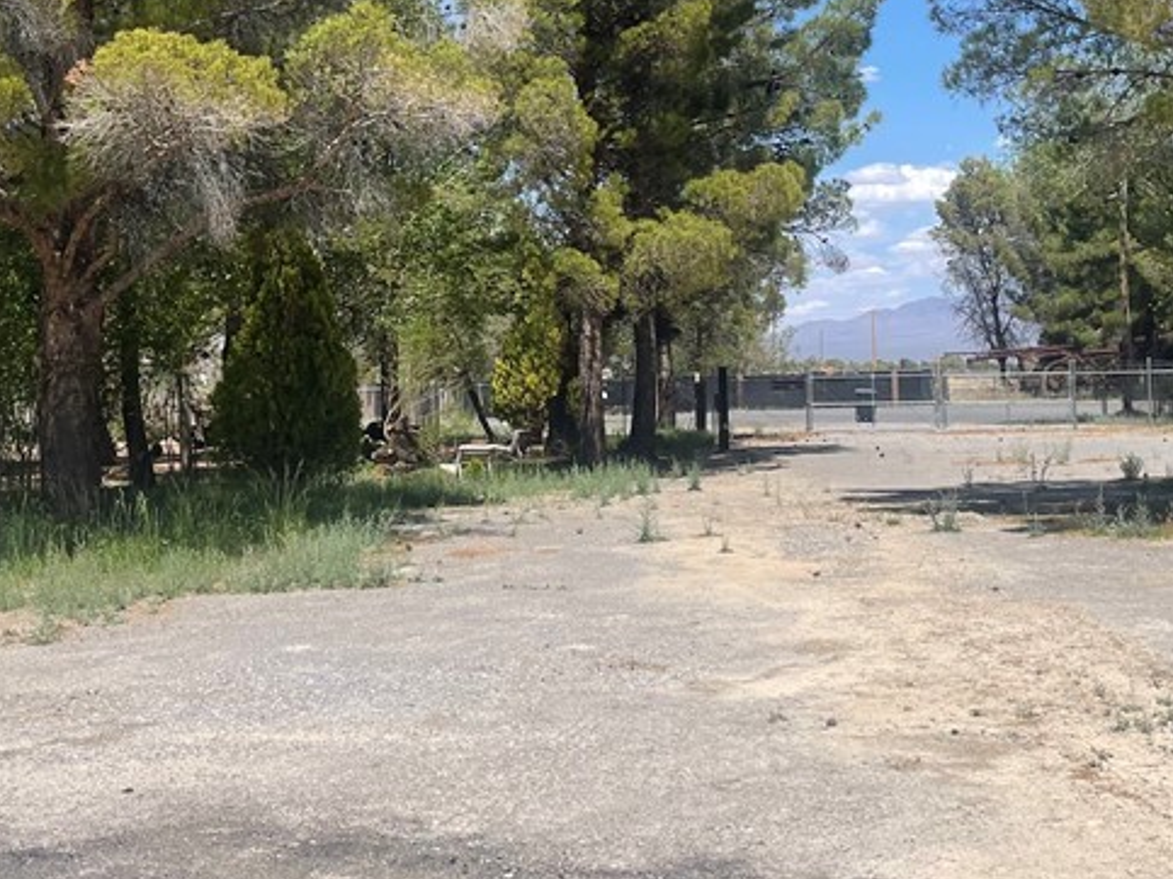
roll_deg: +1.7
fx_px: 1796
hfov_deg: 36.2
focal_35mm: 53
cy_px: 355
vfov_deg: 27.5
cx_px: 600
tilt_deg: +1.0
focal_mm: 5.1
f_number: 1.6
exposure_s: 1/4902
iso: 32
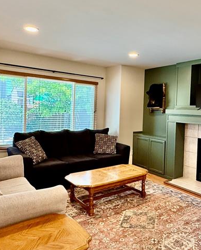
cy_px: 114
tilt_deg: -1.2
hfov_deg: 49.7
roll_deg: -2.7
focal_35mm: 29
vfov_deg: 60.3
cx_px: 119
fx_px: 216
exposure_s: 1/120
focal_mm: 2.22
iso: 320
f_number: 2.2
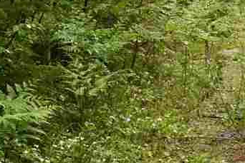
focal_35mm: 236
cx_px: 325
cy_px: -31
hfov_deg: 8.6
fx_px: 1606
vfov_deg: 5.8
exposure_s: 1/250
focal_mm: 42
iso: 400
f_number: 5.6
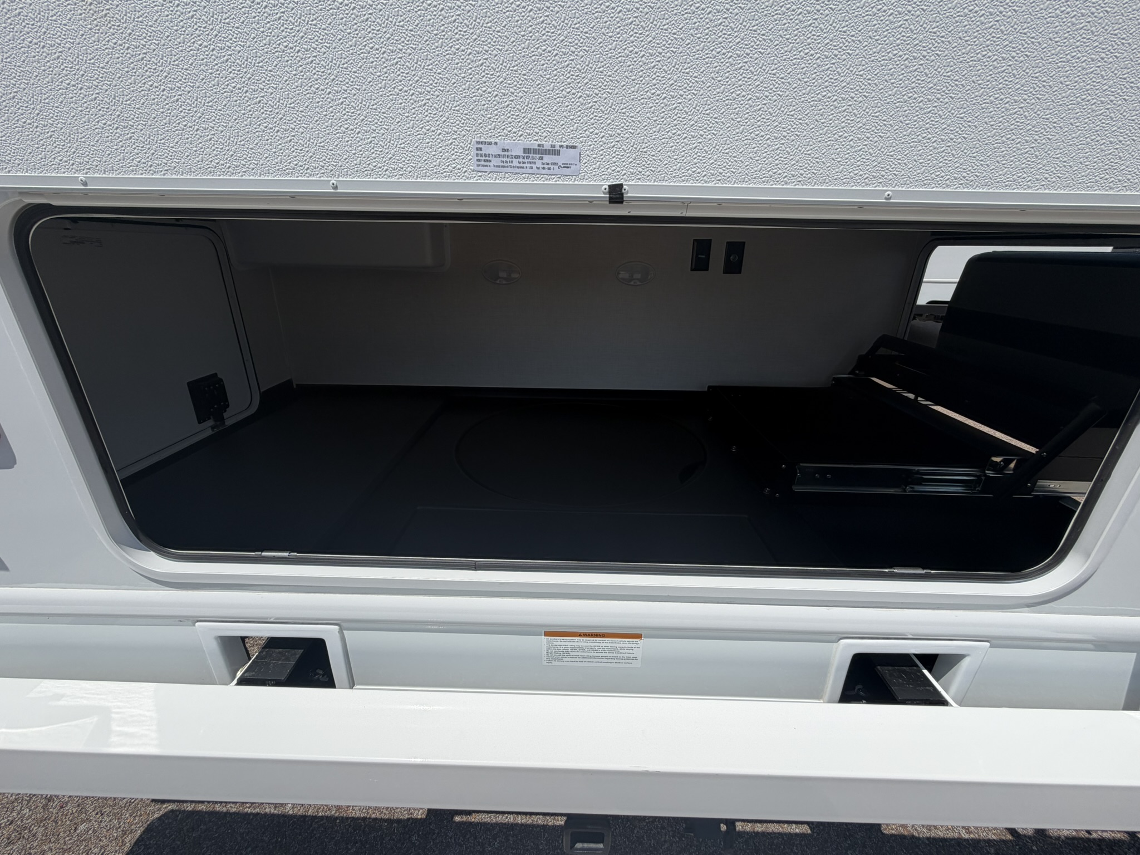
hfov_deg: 102.1
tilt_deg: -20.7
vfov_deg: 85.7
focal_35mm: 14
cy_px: 428
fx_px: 461
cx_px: 570
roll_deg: -0.3
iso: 20
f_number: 2.2
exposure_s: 1/1431
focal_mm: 2.22
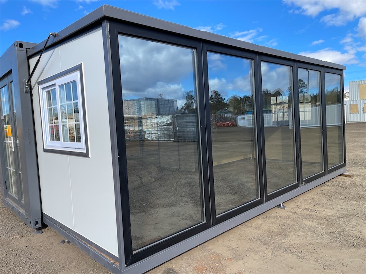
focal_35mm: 25
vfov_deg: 54.9
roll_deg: +1.8
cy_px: 137
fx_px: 264
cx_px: 183
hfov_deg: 69.4
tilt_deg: -2.5
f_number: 1.6
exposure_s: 1/2288
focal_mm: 5.1
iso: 32
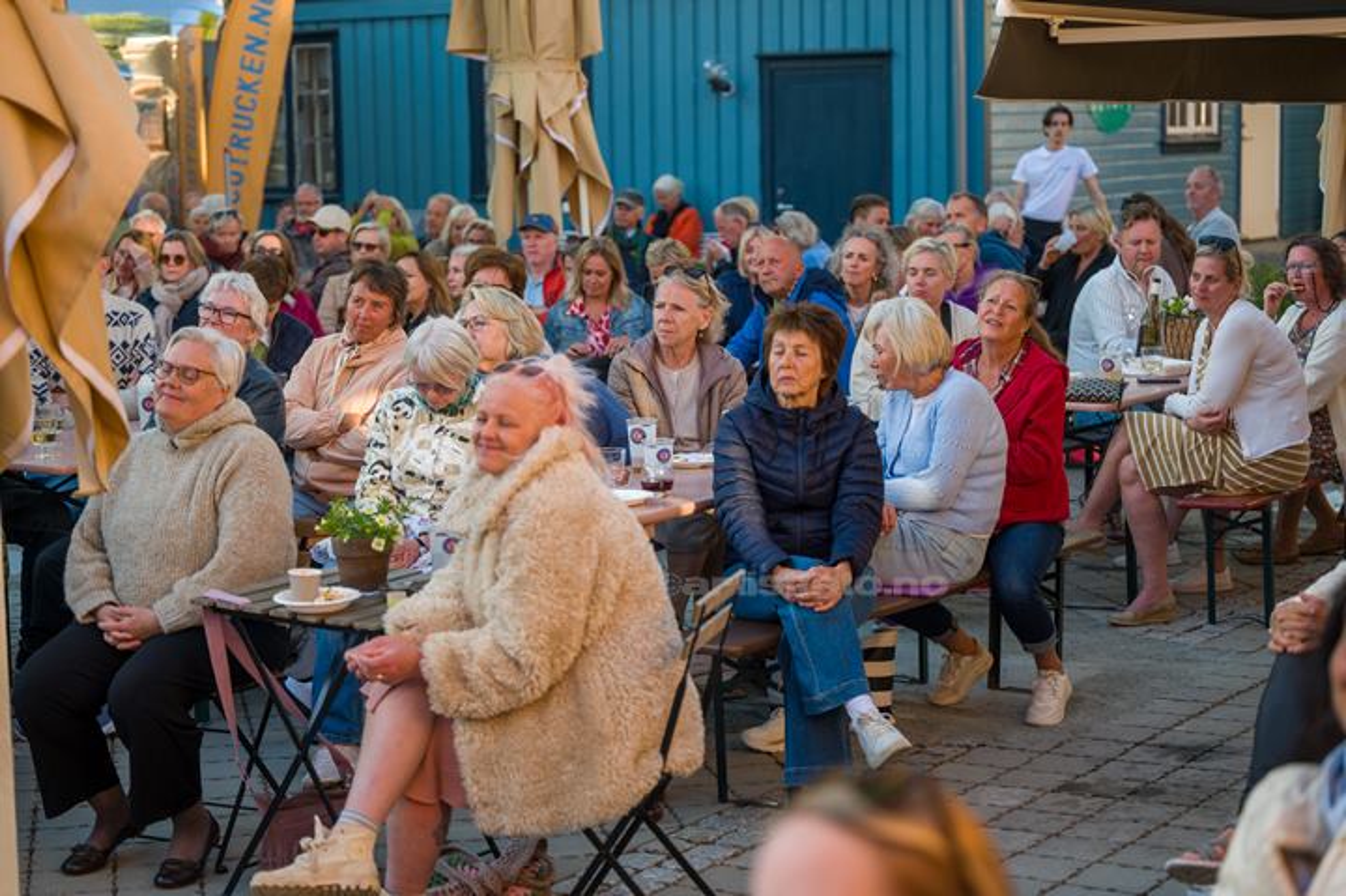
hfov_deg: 28.9
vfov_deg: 19.4
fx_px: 2615
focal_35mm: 70
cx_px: 673
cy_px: 448
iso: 320
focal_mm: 70
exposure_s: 1/640
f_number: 2.8
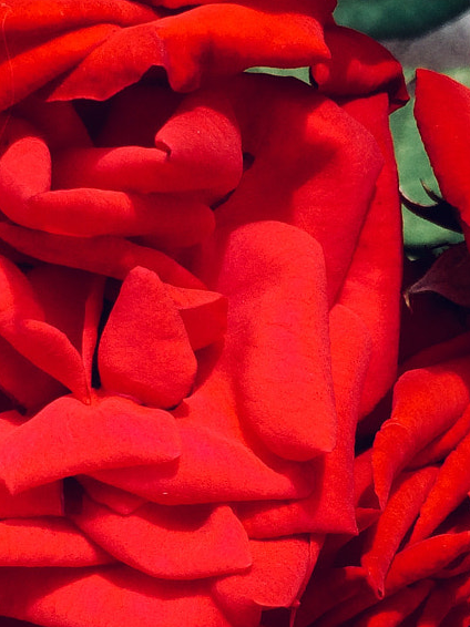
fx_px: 1486
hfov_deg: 18.0
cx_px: 210
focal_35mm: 82
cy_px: 453
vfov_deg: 23.7
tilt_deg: -57.9
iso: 32
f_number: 2.2
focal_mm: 4.15
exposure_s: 1/1140
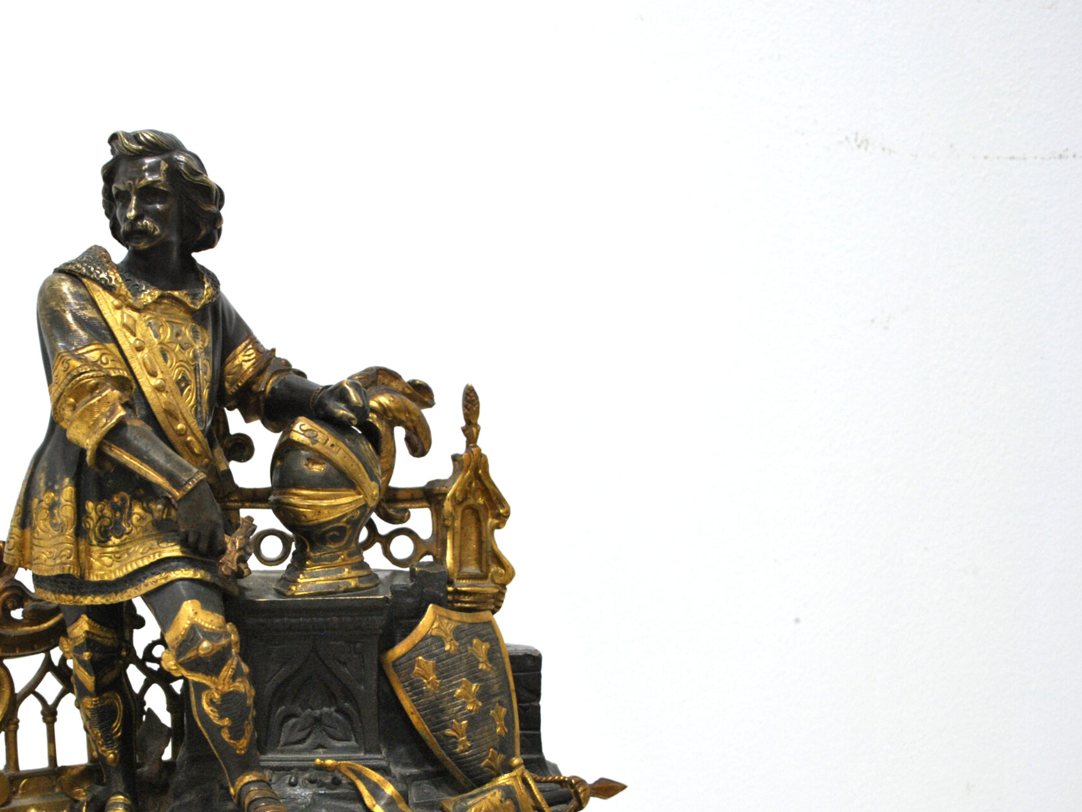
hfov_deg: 38.6
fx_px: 1501
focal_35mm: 48
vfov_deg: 30.1
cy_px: 538
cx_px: 273
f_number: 4
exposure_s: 1/30
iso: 400
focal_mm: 22
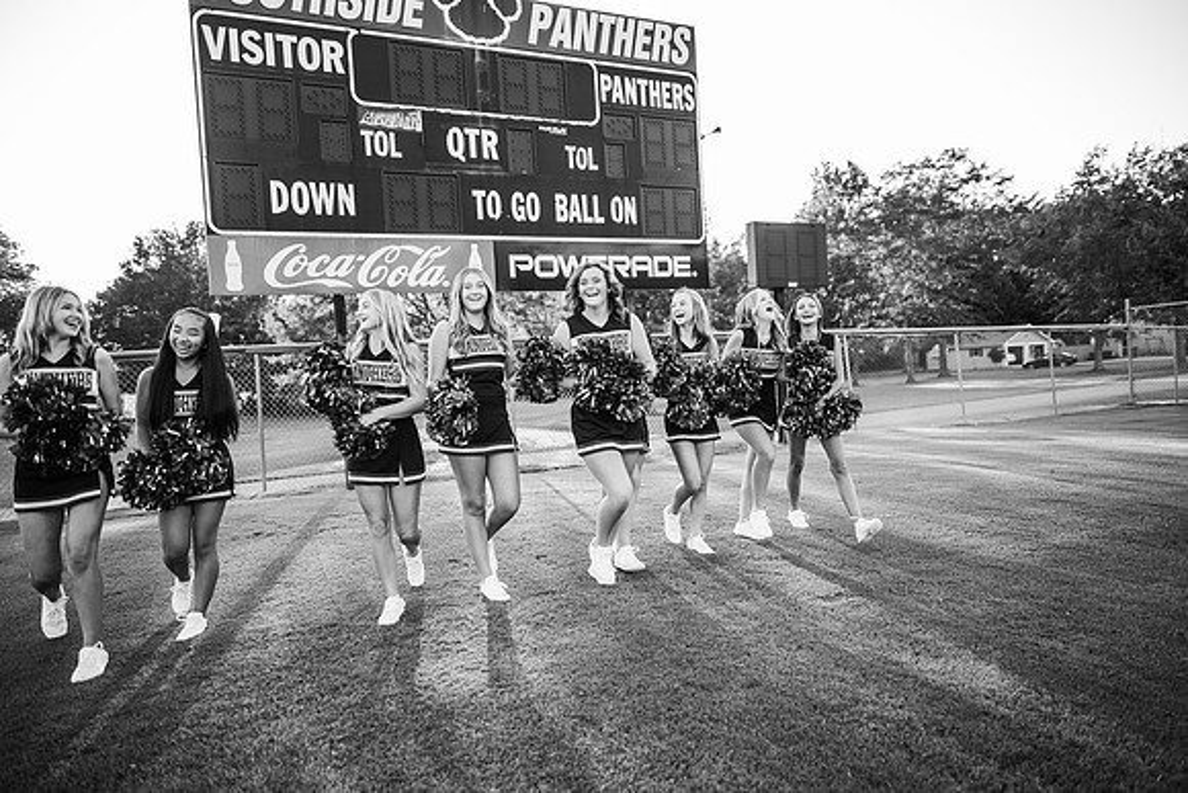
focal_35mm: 24
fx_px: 792
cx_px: 594
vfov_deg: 53.2
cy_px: 396
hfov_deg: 73.7
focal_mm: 24
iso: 125
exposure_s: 1/500
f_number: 2
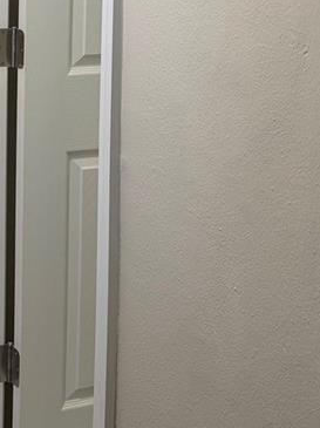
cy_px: -13
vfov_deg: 23.6
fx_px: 975
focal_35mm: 79
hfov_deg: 17.2
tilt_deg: -5.8
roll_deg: -0.7
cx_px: -129
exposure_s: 1/120
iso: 125
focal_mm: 6.76
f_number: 1.78
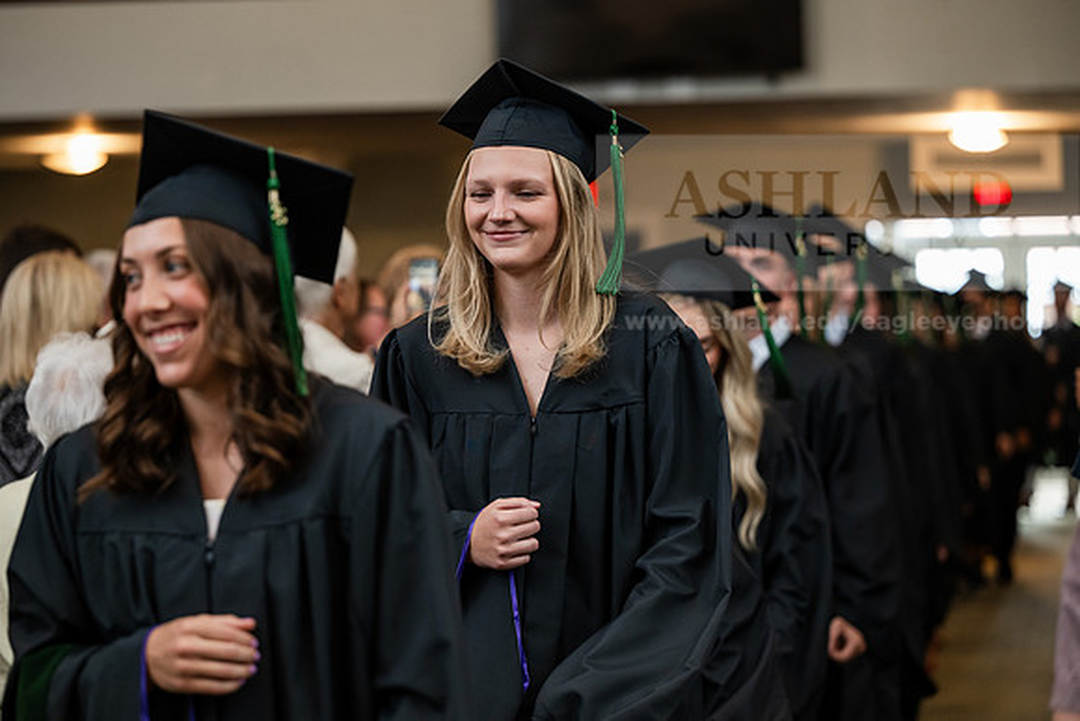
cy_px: 360
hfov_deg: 20.0
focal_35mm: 102
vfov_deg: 13.4
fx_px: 3061
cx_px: 540
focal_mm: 102
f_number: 3.2
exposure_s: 1/200
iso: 1250
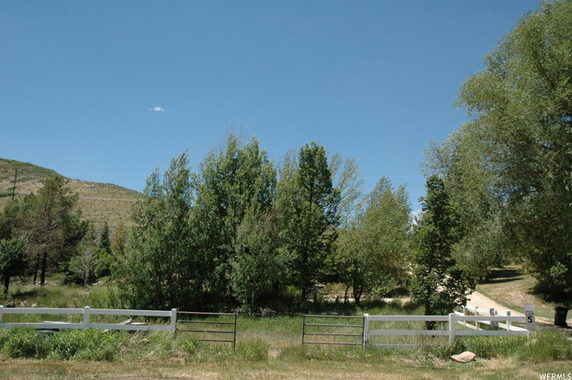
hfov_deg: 53.2
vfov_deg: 36.8
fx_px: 571
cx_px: 286
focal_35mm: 36
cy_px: 190
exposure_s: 1/400
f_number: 10
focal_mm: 24
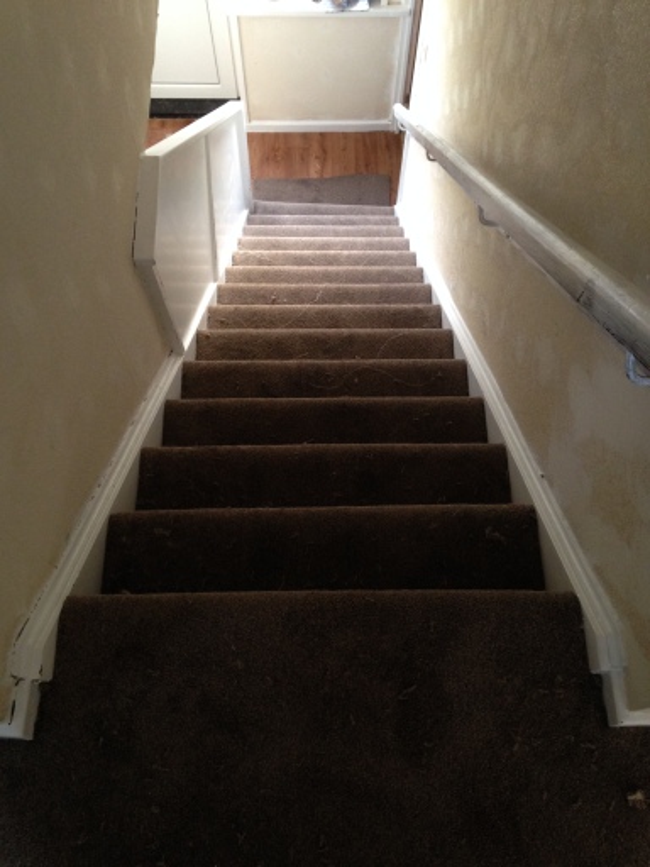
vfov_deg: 55.4
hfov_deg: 42.9
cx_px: 325
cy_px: 434
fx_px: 826
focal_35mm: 33
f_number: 2.4
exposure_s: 1/20
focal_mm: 4.12
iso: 160
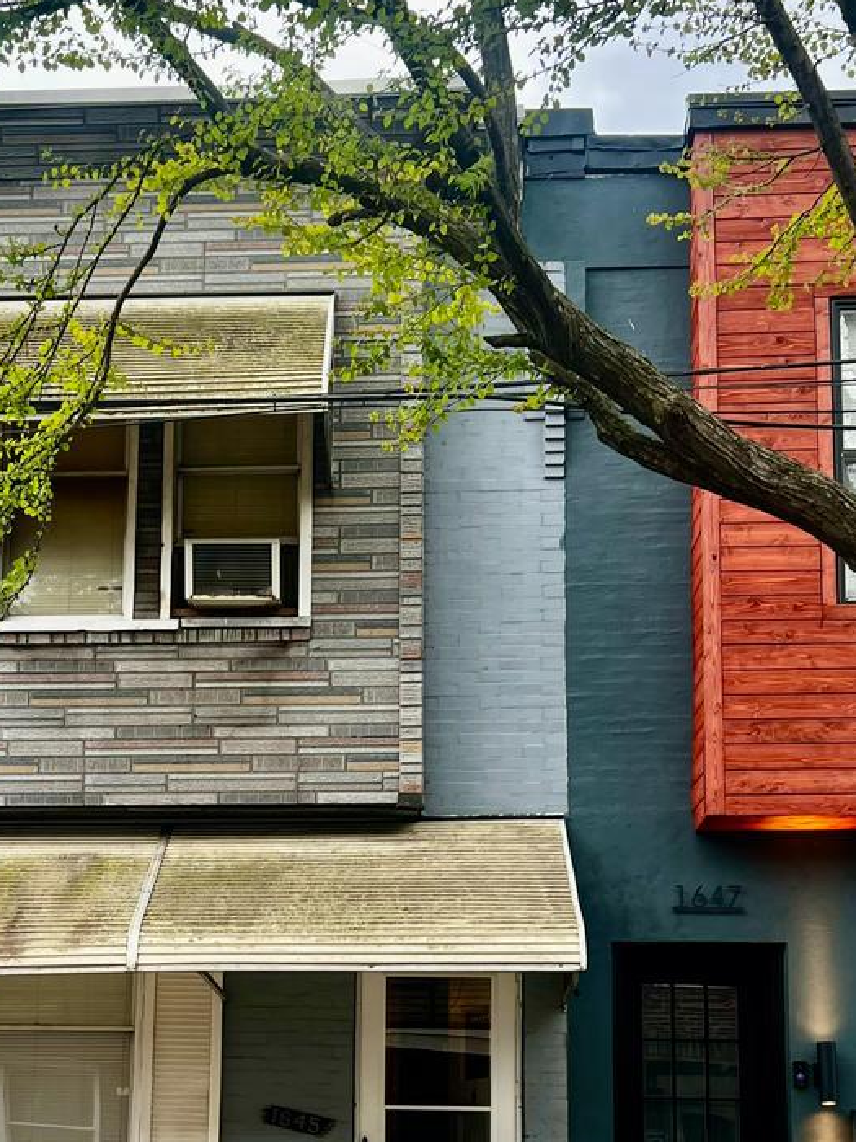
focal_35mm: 57
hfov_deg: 25.5
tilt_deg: +6.2
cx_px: 266
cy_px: 947
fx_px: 1881
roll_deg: +0.2
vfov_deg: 32.7
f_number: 1.5
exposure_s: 1/134
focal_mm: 5.7
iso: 50
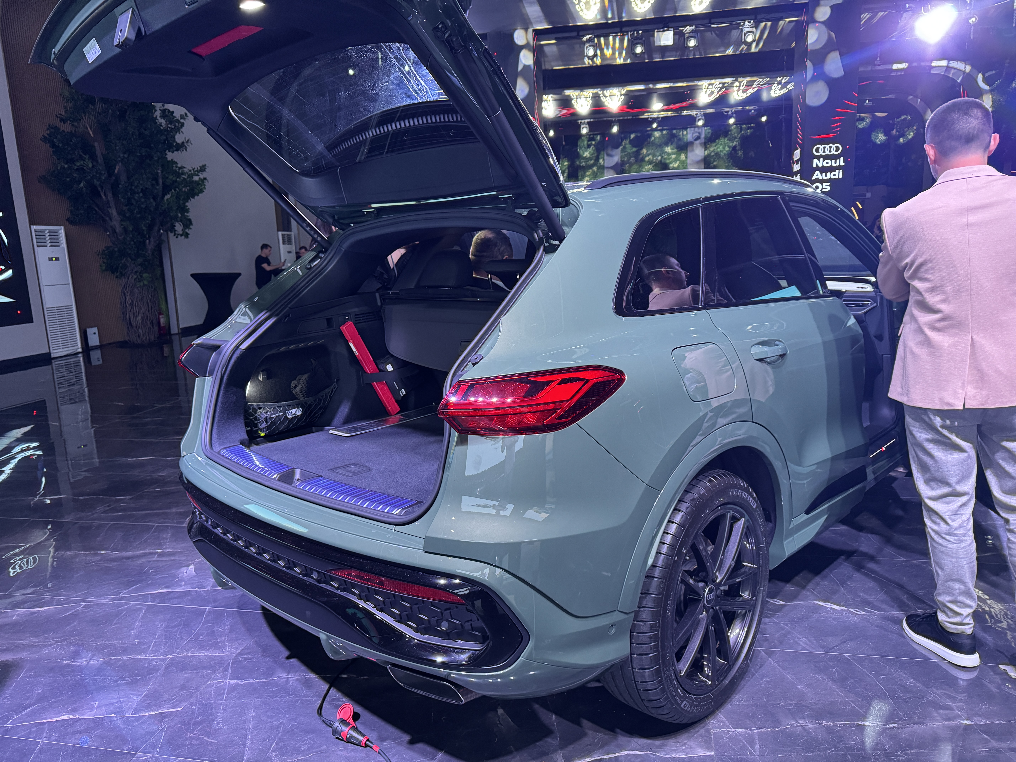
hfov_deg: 71.6
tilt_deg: -10.2
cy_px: 381
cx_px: 508
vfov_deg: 56.8
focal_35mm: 24
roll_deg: +2.5
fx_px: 704
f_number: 1.78
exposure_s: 1/60
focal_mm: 6.76
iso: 500
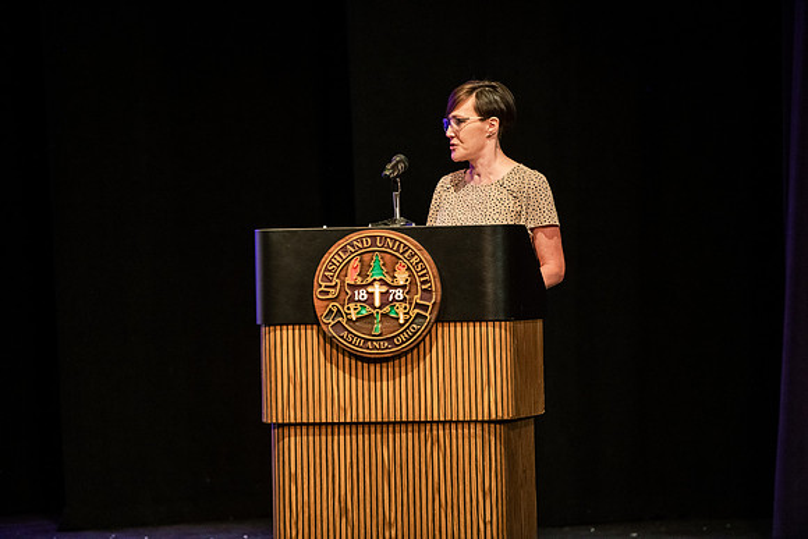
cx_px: 404
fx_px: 4490
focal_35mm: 200
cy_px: 270
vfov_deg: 6.9
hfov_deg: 10.3
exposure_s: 1/200
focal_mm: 200
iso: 4000
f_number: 3.2
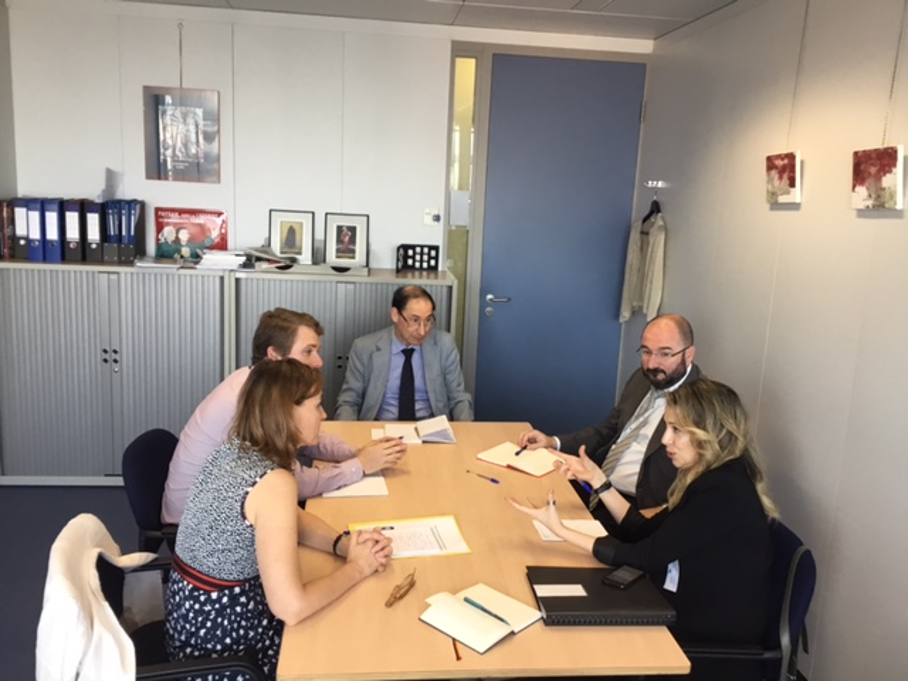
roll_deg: -2.7
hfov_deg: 58.4
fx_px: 813
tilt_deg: -12.6
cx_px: 454
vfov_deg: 45.4
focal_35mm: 31
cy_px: 340
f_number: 2.4
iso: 64
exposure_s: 1/33
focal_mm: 3.3
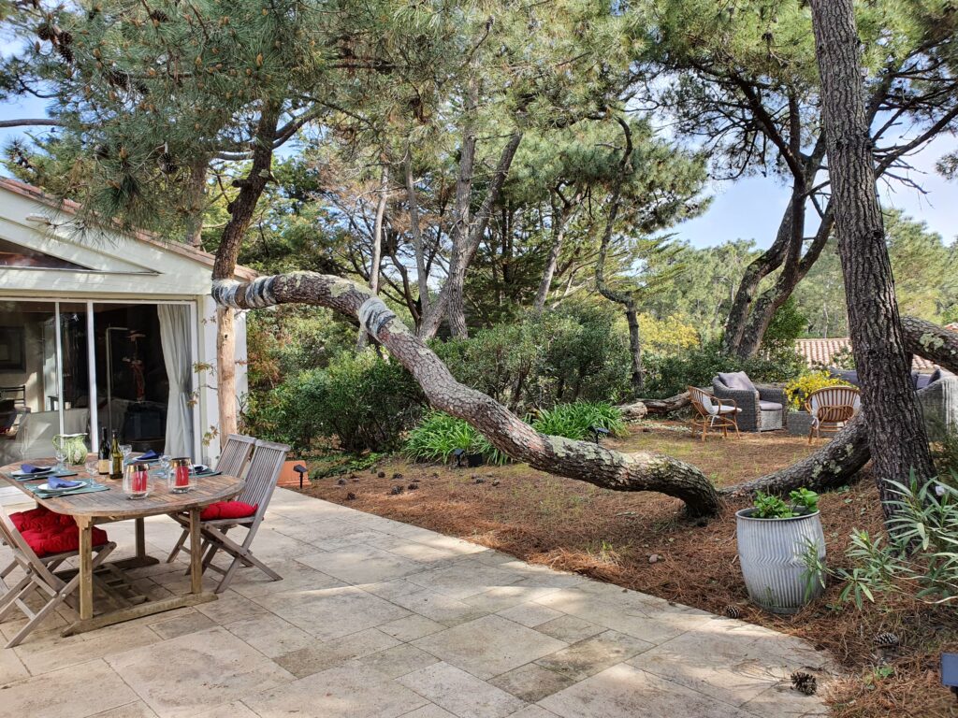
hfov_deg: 67.3
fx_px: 720
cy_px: 359
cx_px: 479
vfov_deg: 53.1
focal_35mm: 26
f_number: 2.4
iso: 50
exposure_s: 1/345
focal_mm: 4.32
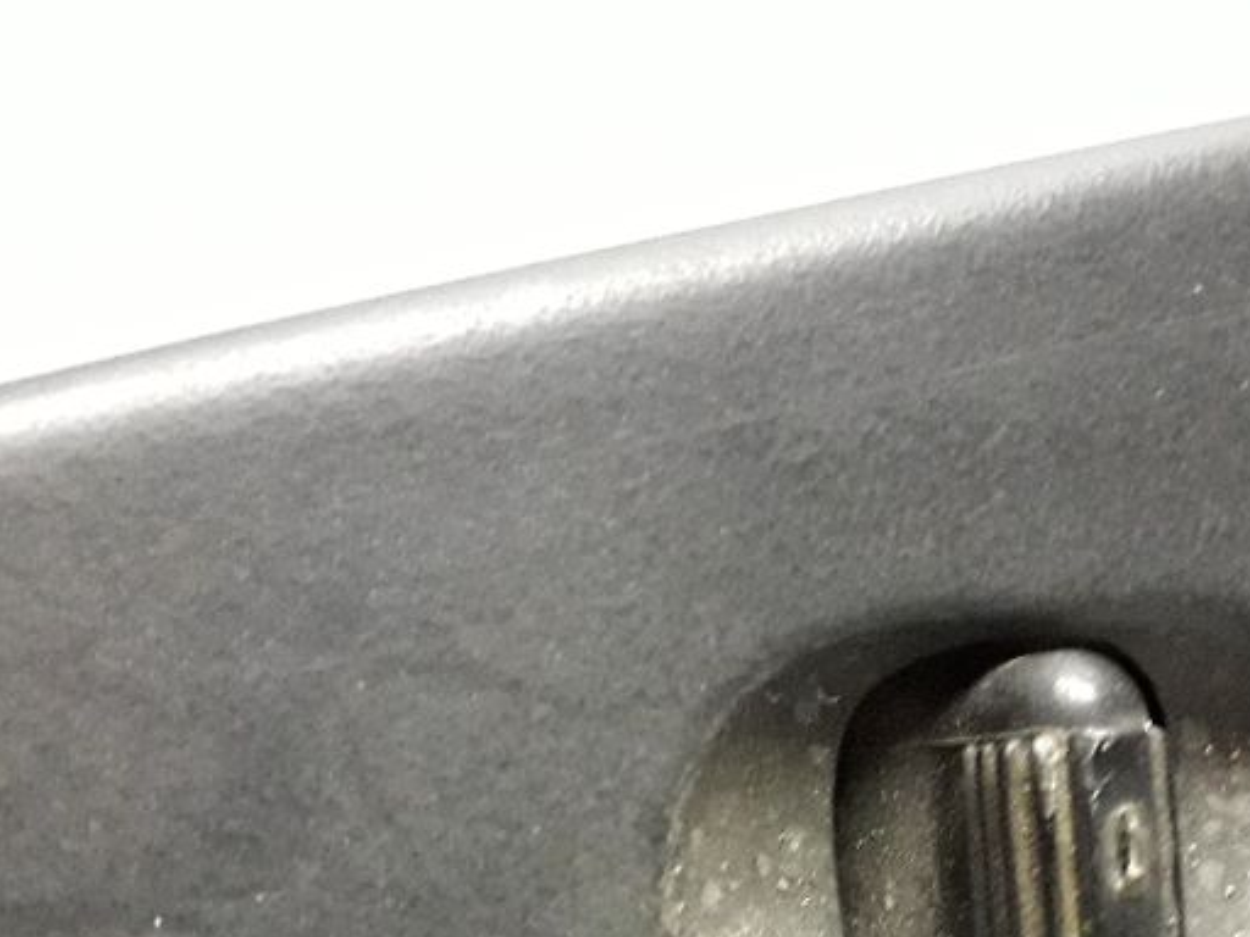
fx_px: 1950
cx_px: 857
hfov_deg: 35.1
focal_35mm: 54
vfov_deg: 26.0
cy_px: 869
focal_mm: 3.6
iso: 640
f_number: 1.9
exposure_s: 1/20
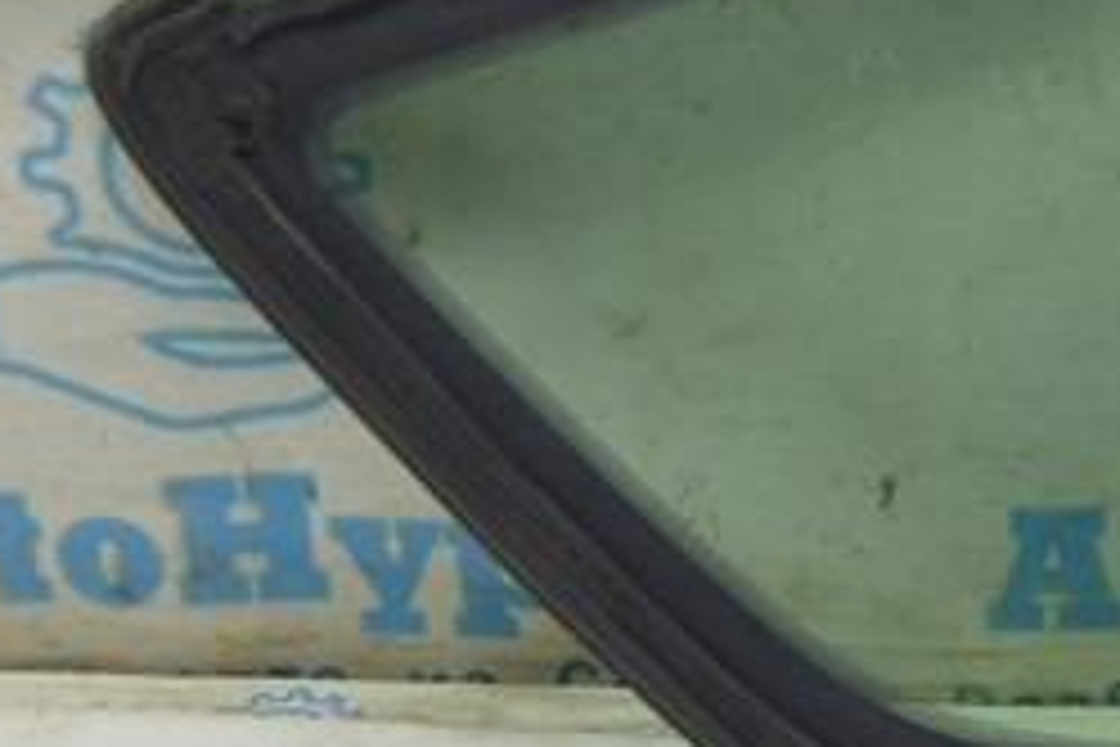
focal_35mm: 96
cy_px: 178
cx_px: 1080
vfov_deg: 14.2
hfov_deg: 20.6
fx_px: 2995
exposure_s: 1/20
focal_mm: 25
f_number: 5.6
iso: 400
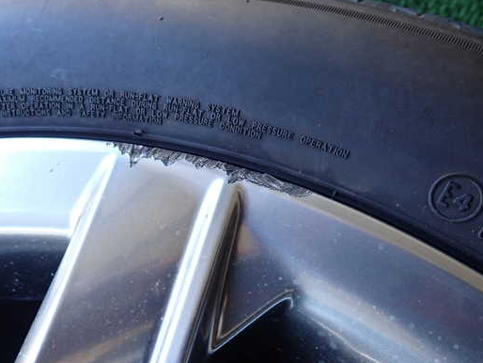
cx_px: 204
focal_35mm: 35
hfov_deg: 52.4
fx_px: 489
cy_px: 187
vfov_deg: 40.7
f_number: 2.3
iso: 200
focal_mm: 5.4
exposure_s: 1/160
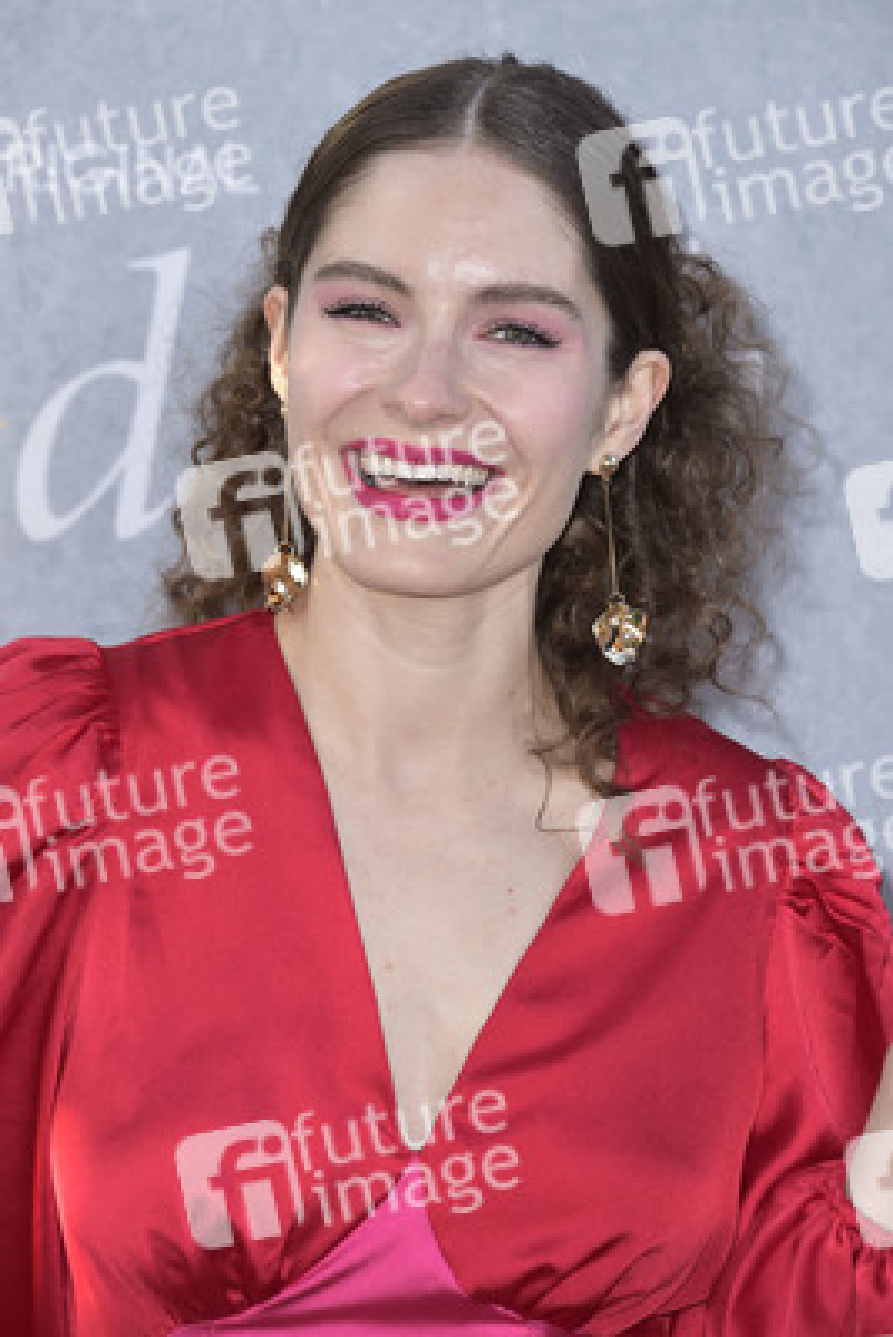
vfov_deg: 12.1
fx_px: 6319
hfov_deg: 8.1
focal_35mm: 170
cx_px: 446
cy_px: 668
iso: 320
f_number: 6.3
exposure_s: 1/250
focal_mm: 170
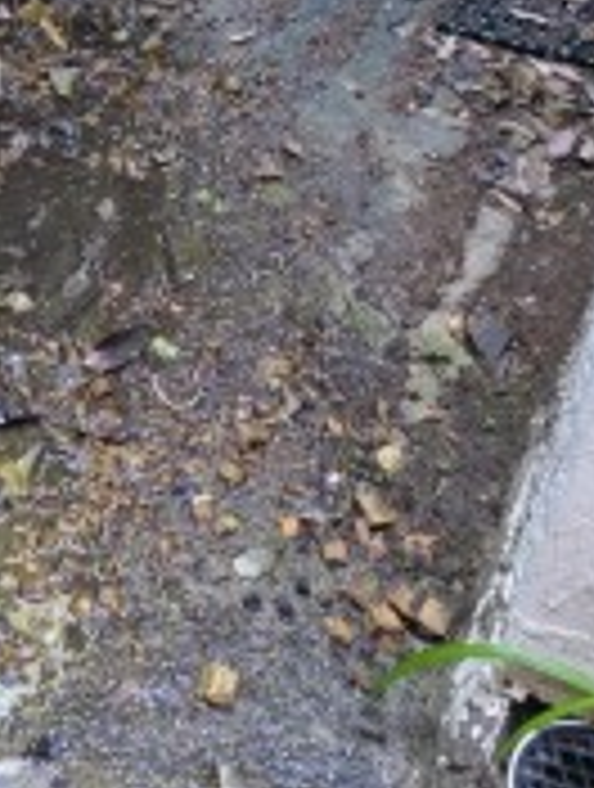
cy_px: -27
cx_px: 32
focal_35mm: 59
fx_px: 1345
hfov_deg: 24.0
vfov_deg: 30.0
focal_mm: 6.3
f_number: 1.7
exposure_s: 1/100
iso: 800
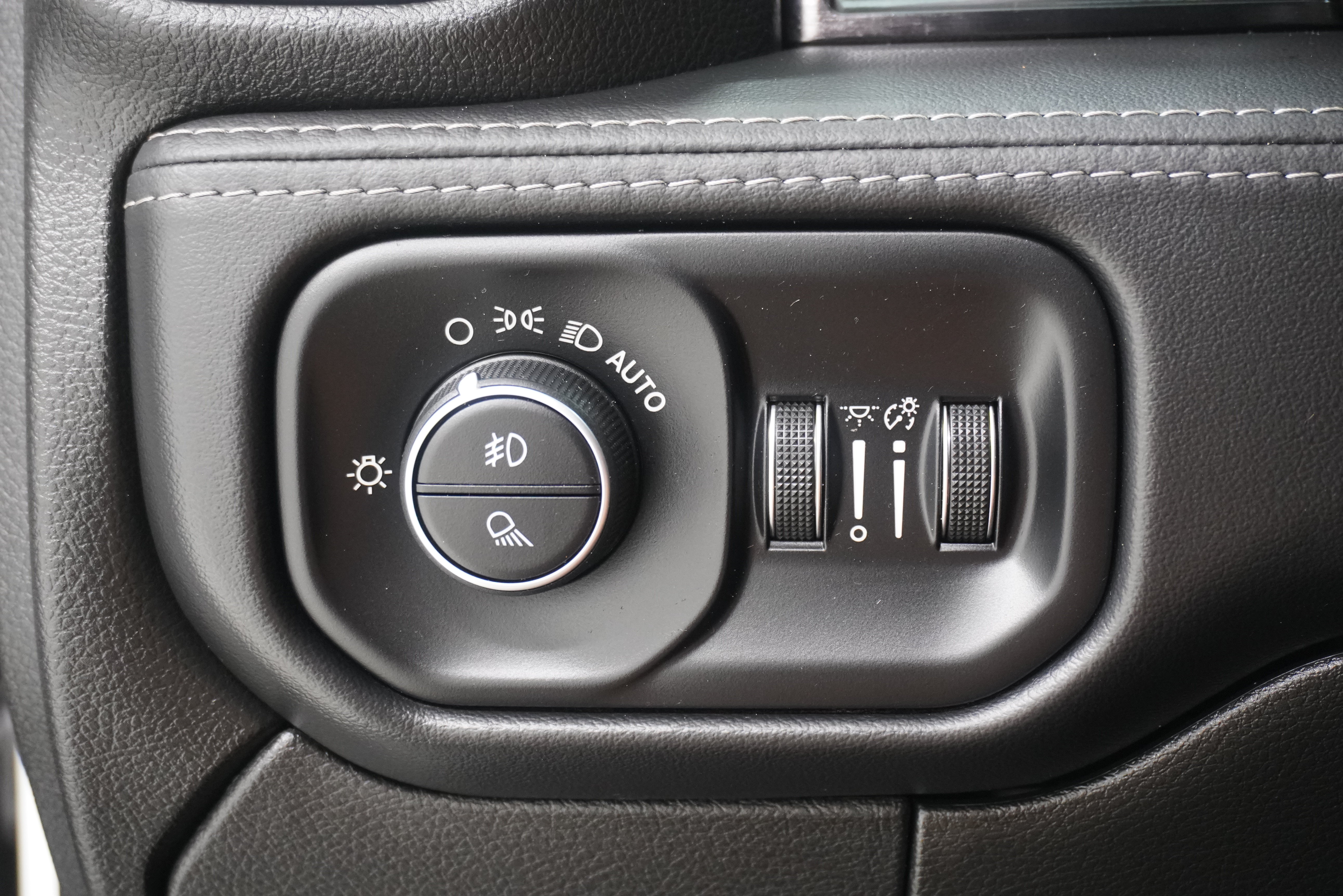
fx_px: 1791
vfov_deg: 28.1
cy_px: 448
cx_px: 672
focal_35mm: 48
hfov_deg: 41.1
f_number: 5
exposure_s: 1/60
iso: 2500
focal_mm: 32
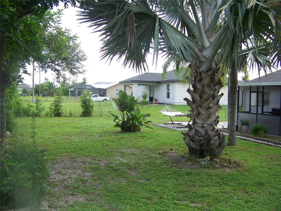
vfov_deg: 39.7
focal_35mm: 36
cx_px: 140
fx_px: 292
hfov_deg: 51.4
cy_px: 106
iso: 64
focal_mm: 5.85
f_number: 2.8
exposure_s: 1/160
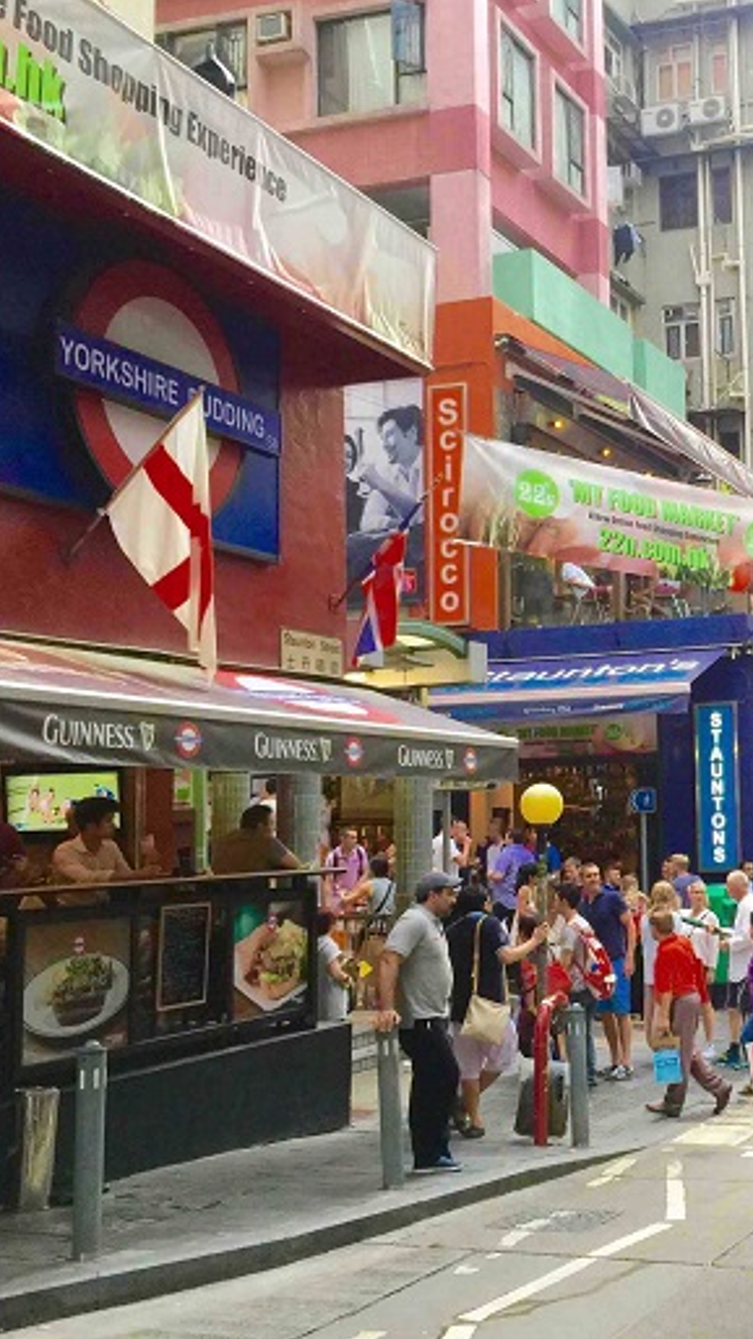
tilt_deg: +6.7
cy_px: 673
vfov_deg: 47.4
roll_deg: +0.4
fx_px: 1527
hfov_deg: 26.0
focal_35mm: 43
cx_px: 789
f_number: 2.2
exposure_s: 1/30
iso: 32
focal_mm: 4.15
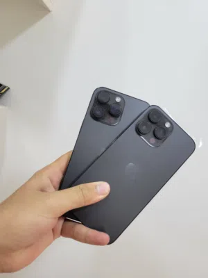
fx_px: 208
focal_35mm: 26
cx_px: 104
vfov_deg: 67.3
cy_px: 139
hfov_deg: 53.1
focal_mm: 5.4
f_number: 1.8
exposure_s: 1/120
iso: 160
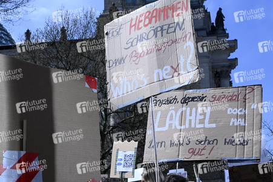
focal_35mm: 70
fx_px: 530
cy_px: 91
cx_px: 136
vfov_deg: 19.4
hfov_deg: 28.9
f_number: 14
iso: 250
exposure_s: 1/320
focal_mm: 70
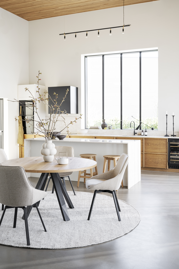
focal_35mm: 38
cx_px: 90
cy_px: 134
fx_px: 283
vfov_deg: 50.7
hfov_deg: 35.1
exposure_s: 1/40
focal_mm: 38
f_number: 5.6
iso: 200
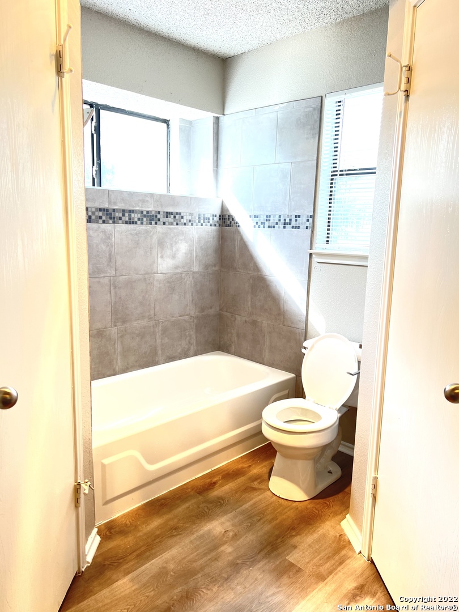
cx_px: 230
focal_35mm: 26
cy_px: 306
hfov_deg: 53.1
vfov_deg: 67.3
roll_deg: -1.3
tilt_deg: -9.5
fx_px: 460
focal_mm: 5.7
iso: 100
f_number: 1.5
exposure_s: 1/120
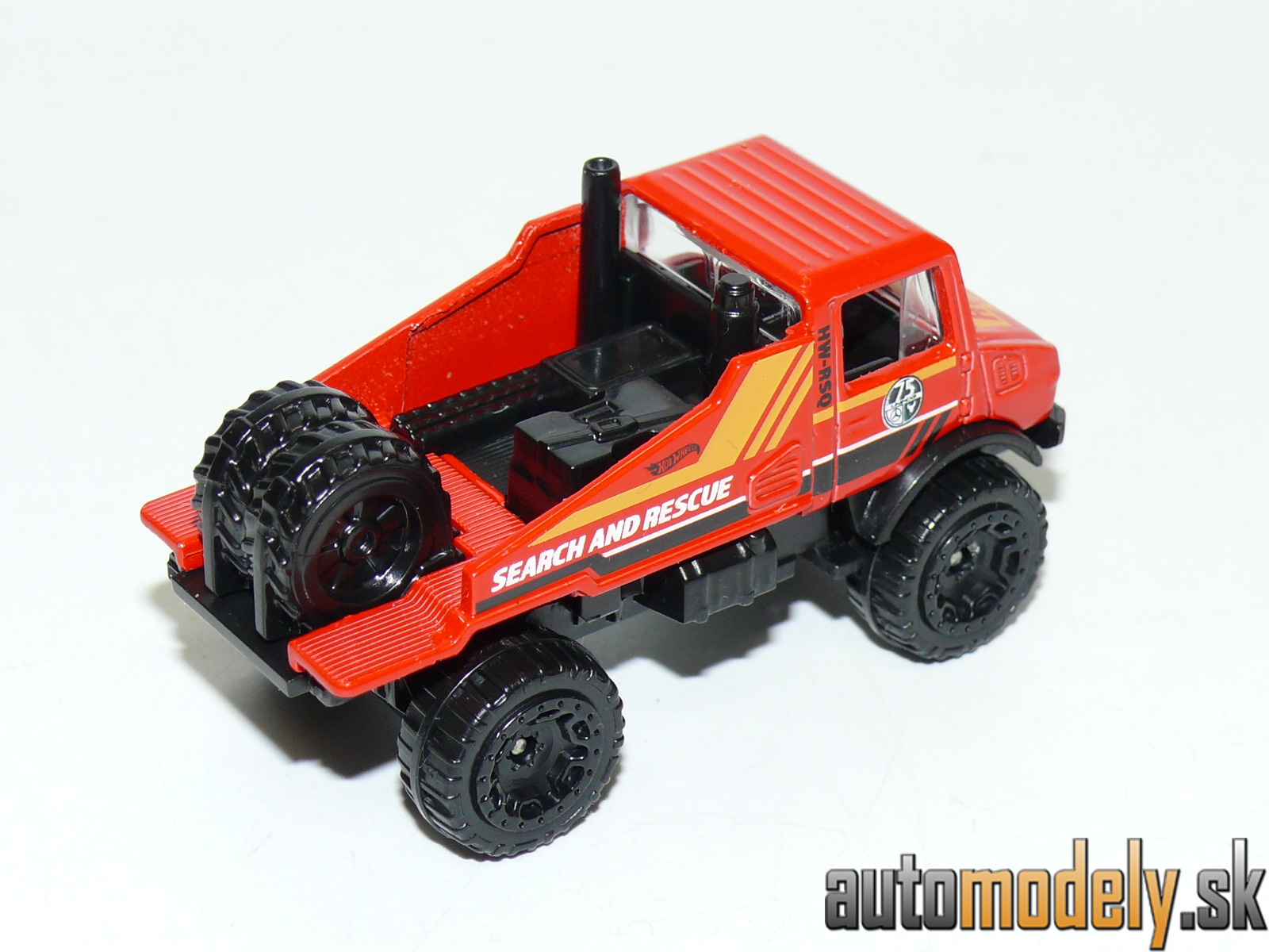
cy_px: 476
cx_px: 634
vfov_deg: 15.9
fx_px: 3409
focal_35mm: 93
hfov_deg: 21.1
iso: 100
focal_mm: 12.7
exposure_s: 1/30
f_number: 4
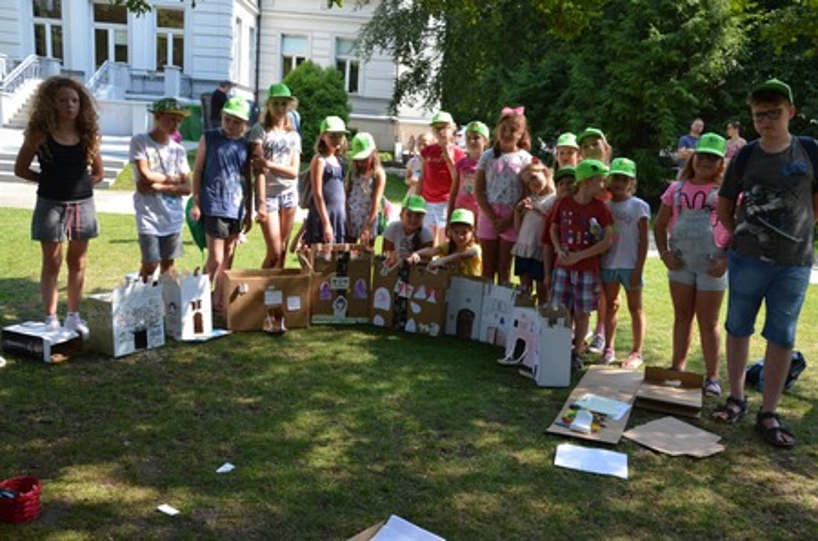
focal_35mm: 33
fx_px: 748
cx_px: 409
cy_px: 270
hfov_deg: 57.3
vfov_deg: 39.8
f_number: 6.3
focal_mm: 22
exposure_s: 1/160
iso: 200
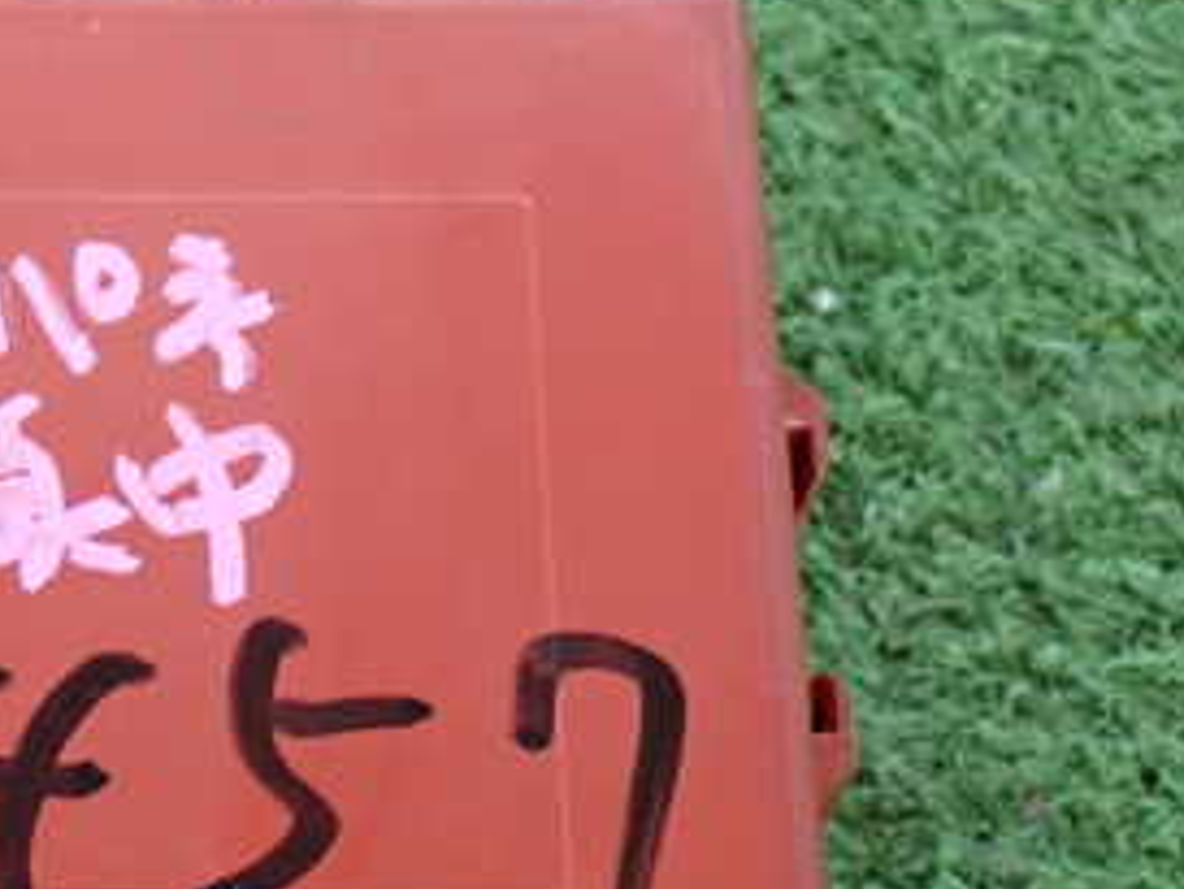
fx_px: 3764
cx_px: 221
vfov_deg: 13.4
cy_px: 668
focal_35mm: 110
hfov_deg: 17.7
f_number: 3.2
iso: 800
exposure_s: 1/50
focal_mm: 9.01
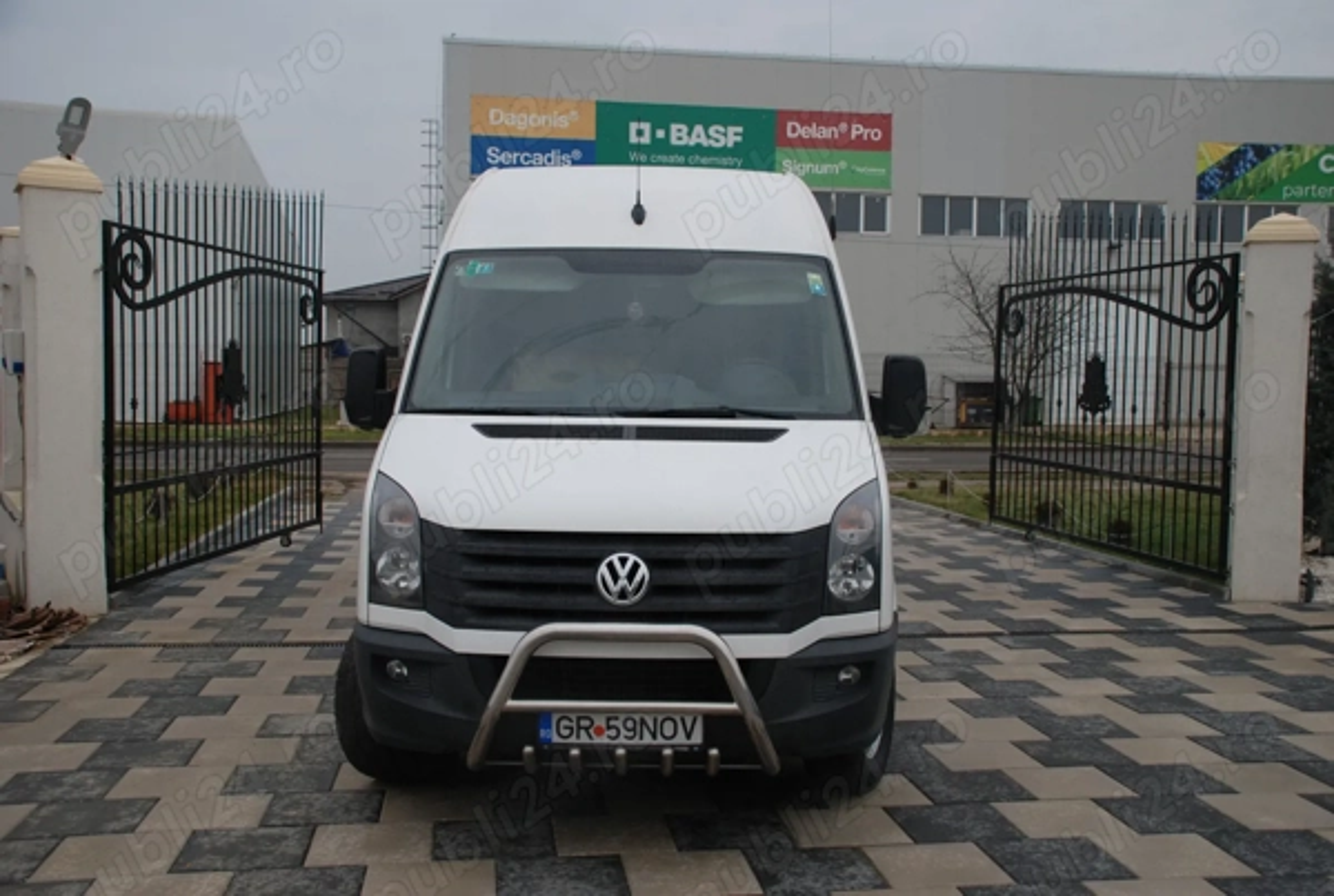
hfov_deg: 53.0
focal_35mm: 36
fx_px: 1337
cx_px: 667
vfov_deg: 37.1
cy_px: 448
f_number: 4
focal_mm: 24
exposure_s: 1/500
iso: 200
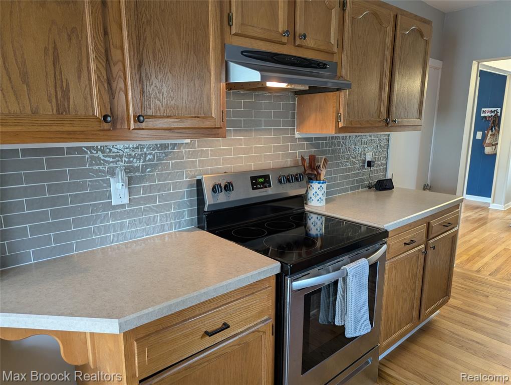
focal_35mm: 24
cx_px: 256
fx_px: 355
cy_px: 192
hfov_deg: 71.5
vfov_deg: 56.9
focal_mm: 6.81
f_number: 1.85
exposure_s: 1/24
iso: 106
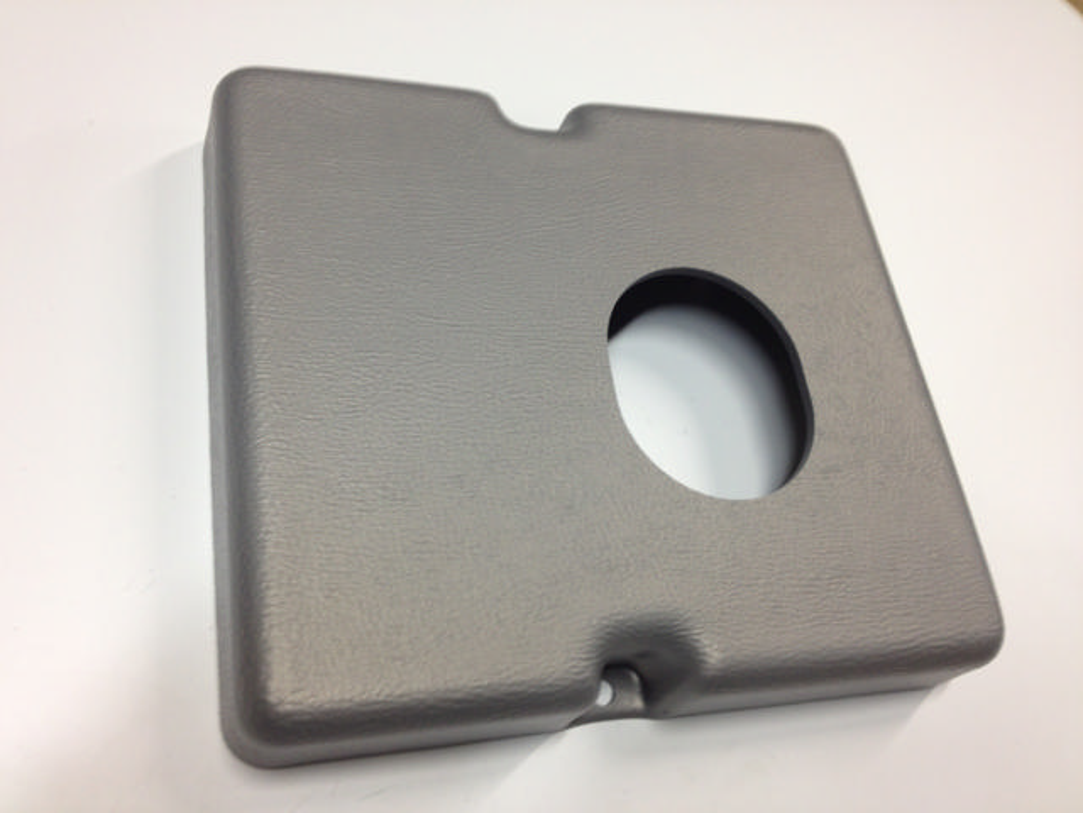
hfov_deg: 52.6
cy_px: 406
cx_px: 542
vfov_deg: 40.7
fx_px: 1095
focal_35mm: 35
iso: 80
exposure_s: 1/20
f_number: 2.4
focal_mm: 4.28
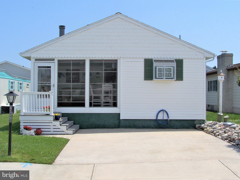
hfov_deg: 43.8
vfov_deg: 33.6
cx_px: 120
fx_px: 298
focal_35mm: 43
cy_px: 90
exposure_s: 1/1000
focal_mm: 7.1
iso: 80
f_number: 5.6
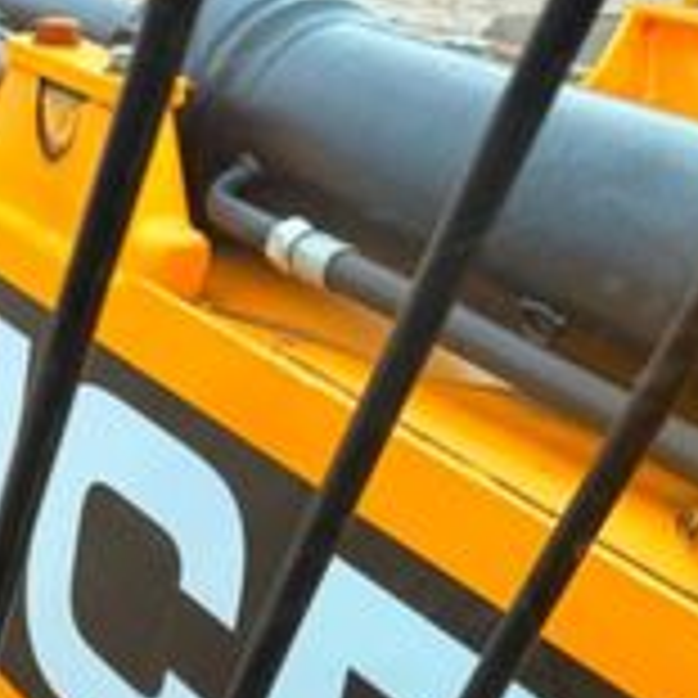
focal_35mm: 82
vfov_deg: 19.9
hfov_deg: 19.1
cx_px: -270
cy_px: 838
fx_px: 1871
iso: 80
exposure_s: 1/898
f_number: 1.78
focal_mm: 6.76
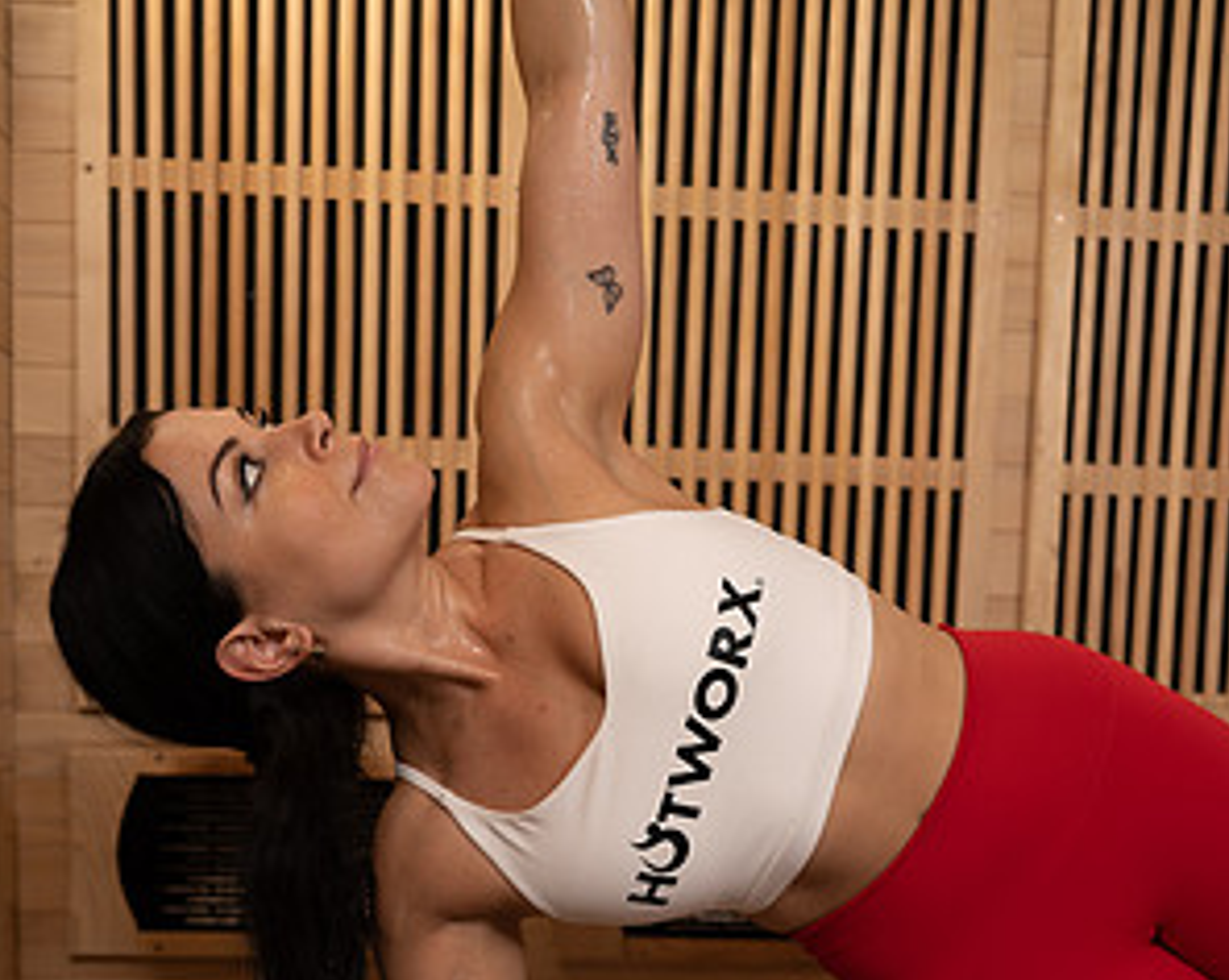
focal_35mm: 50
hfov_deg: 37.4
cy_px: 789
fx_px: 1816
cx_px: 610
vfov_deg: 29.5
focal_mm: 35
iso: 250
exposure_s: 1/80
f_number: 2.8
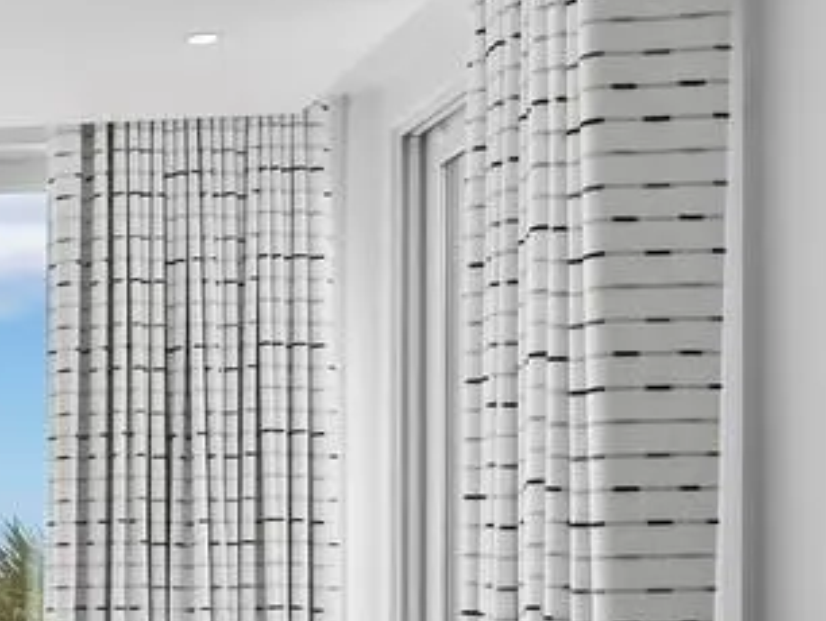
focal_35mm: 73
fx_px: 1743
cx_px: -521
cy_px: 524
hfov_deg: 21.1
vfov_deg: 19.9
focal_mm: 7
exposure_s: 1/30
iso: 400
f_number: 11
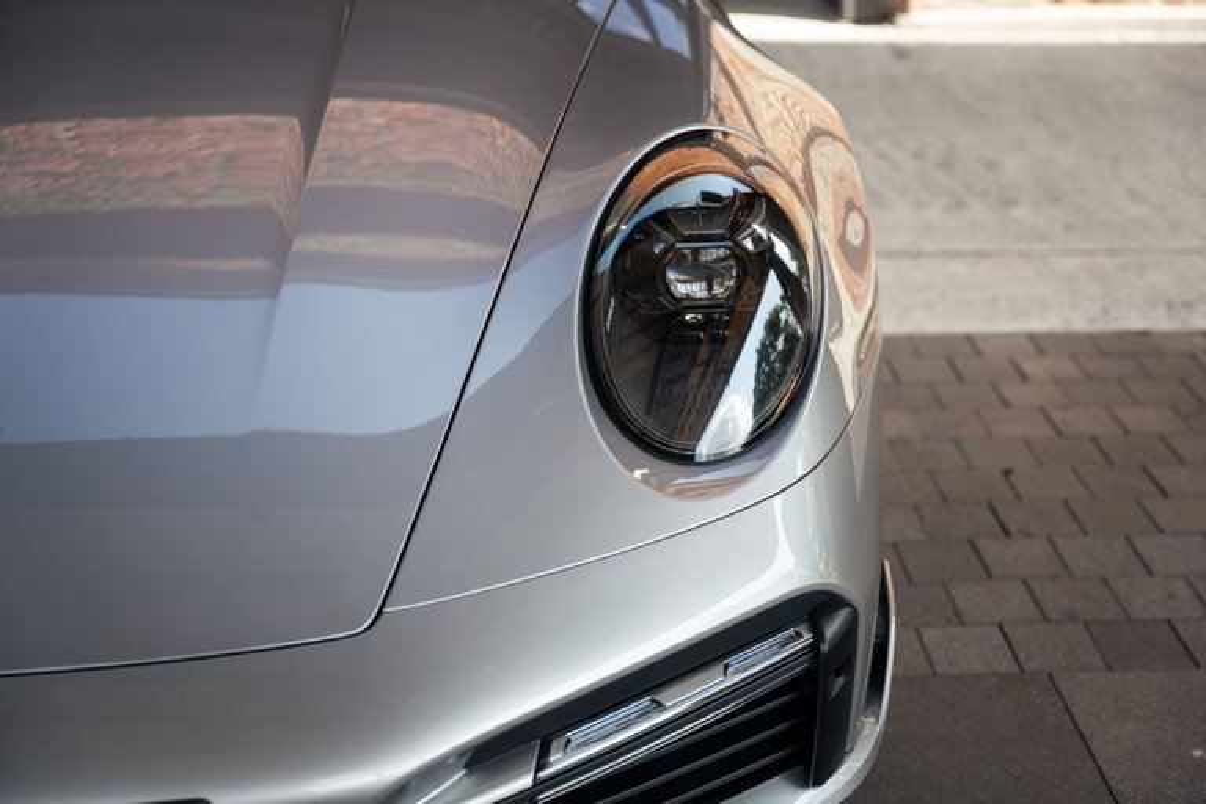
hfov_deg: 40.3
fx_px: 1645
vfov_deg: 27.5
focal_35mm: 49
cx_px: 603
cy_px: 402
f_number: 2.8
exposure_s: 1/250
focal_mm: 49.1
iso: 200
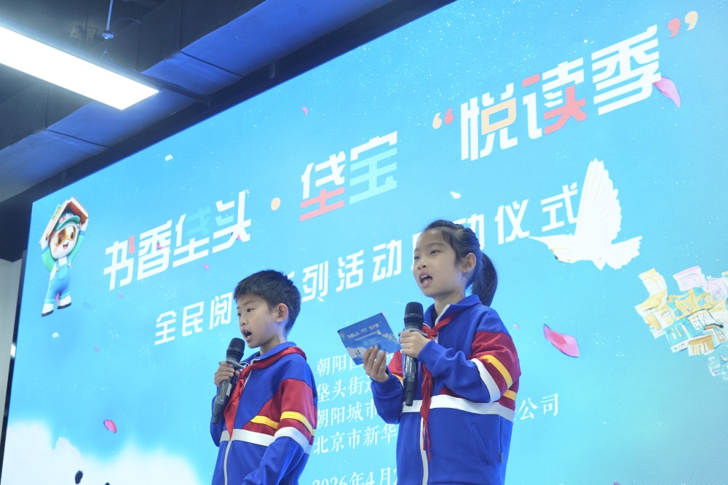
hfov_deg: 36.2
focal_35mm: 55
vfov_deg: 24.6
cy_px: 242
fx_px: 1112
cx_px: 364
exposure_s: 1/60
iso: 1000
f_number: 8
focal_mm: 55
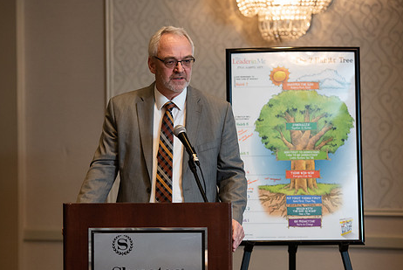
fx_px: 1714
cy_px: 160
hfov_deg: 13.4
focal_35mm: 153
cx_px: 167
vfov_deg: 9.0
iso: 1600
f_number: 3.2
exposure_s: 1/200
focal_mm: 122
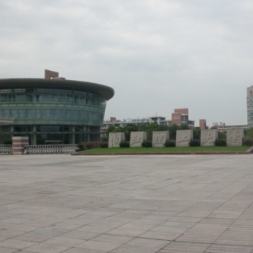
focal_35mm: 46
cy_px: 126
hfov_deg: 36.6
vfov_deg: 36.8
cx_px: 160
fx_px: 380
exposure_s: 1/160
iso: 64
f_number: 7.3
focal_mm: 6.3
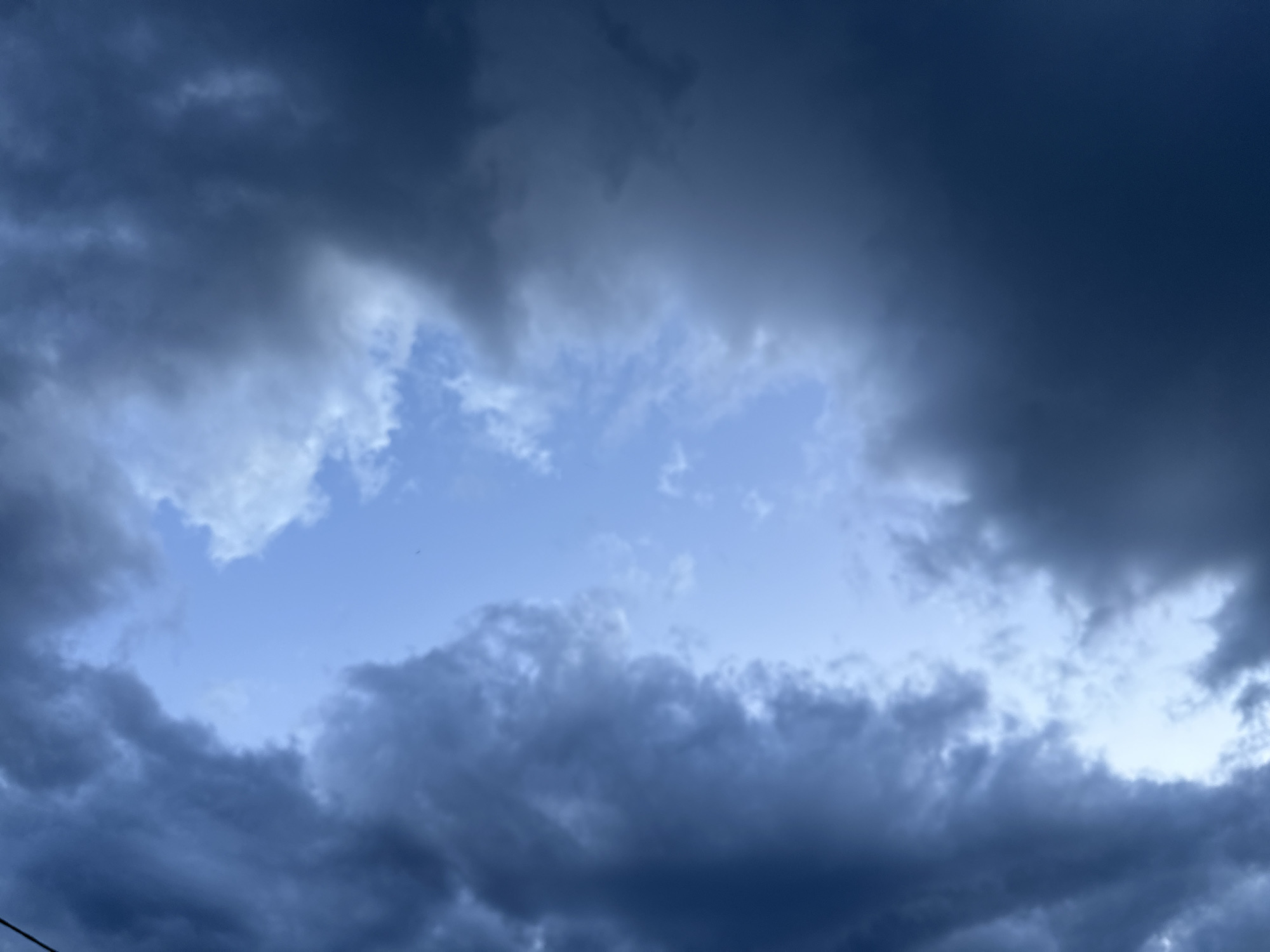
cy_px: 476
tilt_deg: +50.8
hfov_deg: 71.6
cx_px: 635
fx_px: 881
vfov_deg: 56.8
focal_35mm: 24
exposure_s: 1/121
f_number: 1.78
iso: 100
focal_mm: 6.86
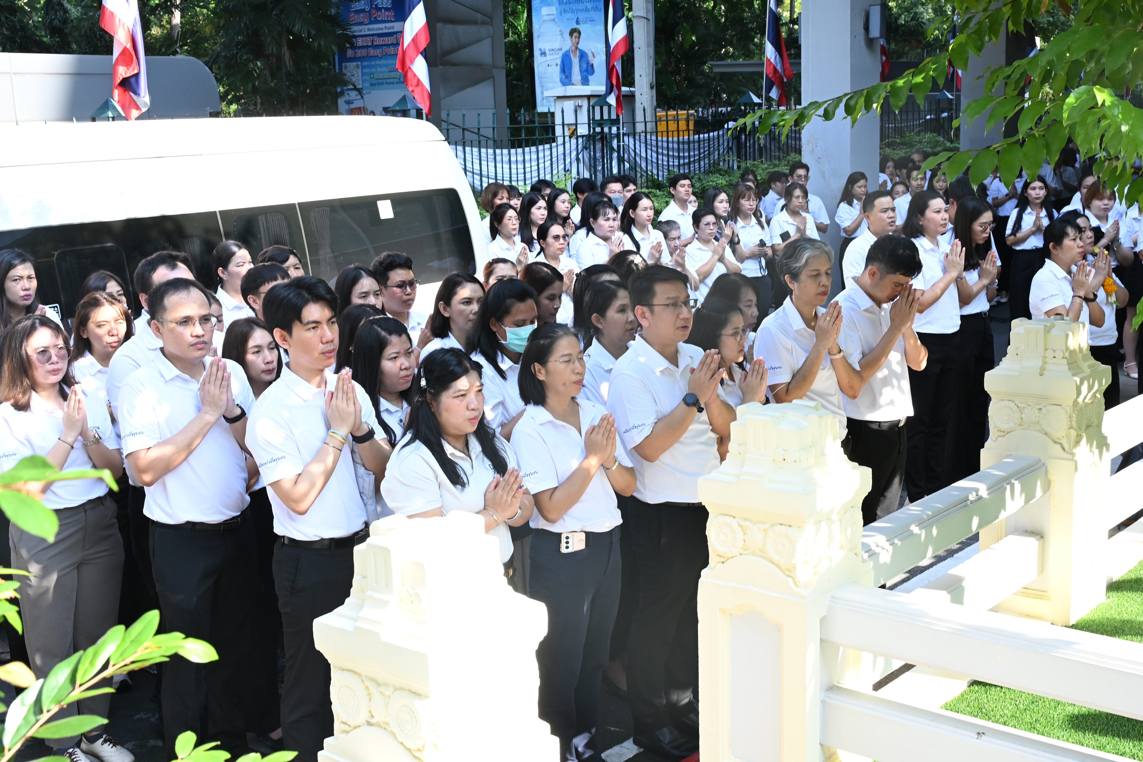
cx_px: 572
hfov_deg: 44.5
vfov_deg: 30.5
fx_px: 1397
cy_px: 381
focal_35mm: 44
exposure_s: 1/200
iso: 1600
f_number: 11
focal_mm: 44
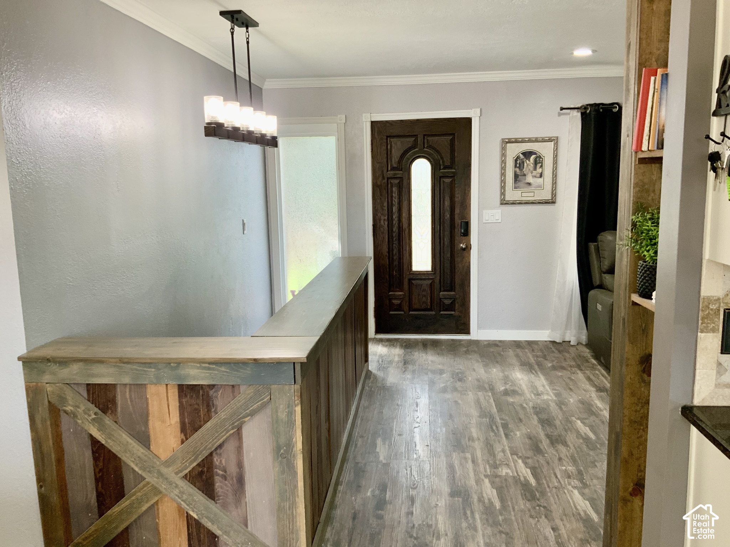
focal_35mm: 29
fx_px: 612
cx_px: 365
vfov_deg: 48.2
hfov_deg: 61.7
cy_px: 274
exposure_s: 1/60
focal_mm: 3
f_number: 1.8
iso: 50
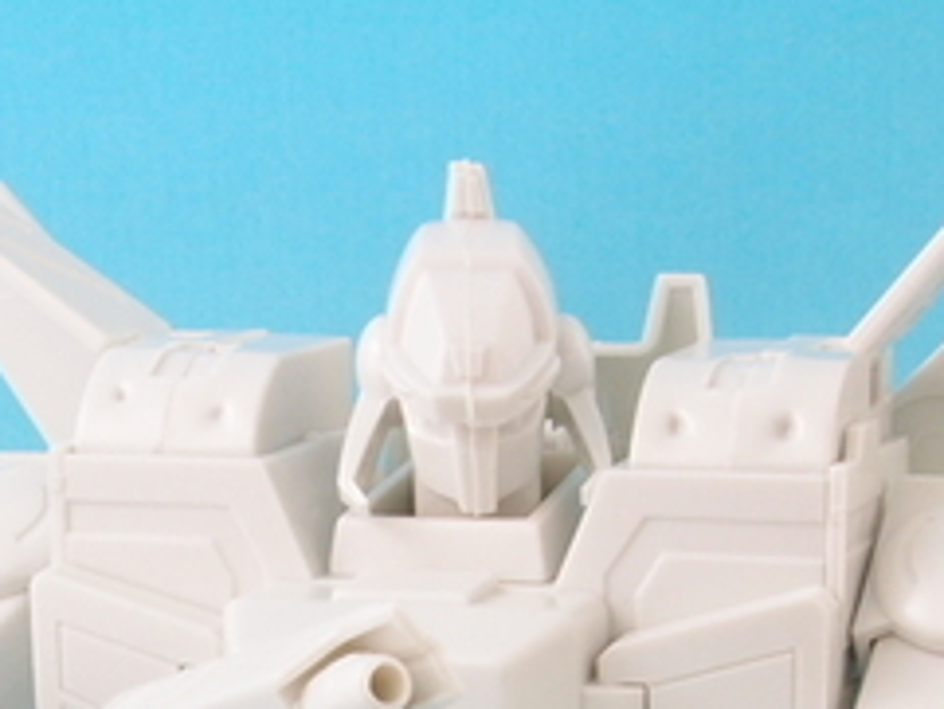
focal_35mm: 113
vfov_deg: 12.6
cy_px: 975
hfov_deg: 17.4
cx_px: 337
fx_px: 3083
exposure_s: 1
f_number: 8
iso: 100
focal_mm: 7.41
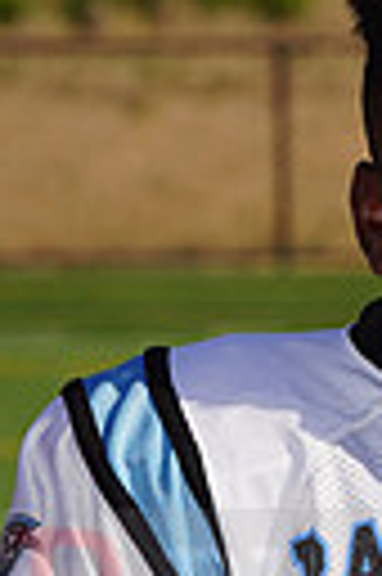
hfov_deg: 1.5
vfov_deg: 2.3
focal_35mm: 886
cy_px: 572
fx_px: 14139
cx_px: 490
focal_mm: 196
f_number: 13
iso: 100
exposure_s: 1/250
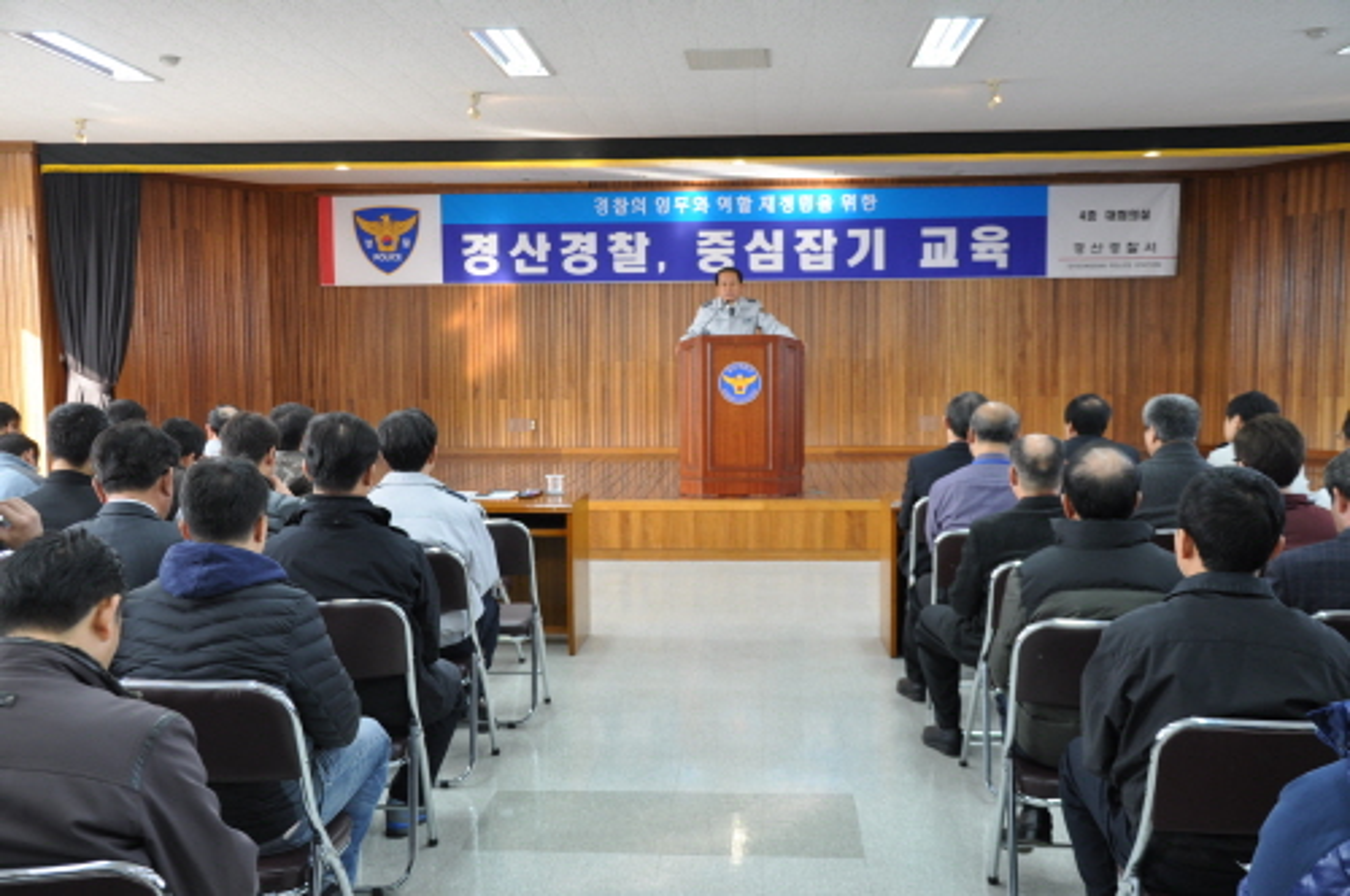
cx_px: 675
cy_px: 448
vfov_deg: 34.1
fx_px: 1461
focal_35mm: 39
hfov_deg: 49.6
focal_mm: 26
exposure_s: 1/30
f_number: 5.6
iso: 400
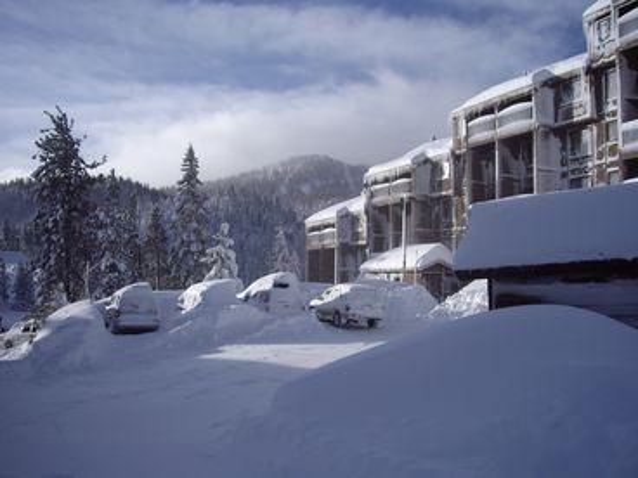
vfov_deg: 37.7
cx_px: 319
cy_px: 239
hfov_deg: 49.0
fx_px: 700
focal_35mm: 38
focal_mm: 6.2
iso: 64
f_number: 4.3
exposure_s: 1/1000
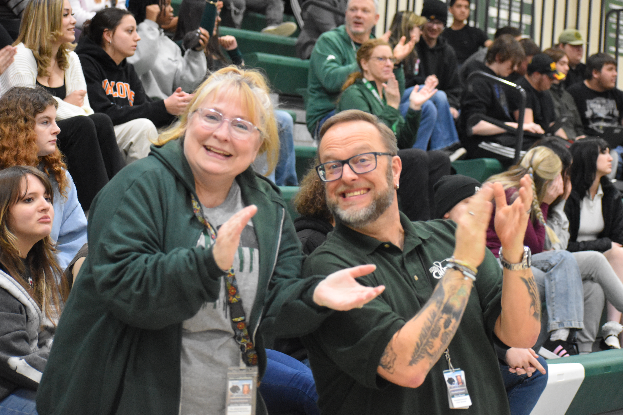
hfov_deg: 19.5
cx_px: 312
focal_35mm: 105
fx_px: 1817
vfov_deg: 13.0
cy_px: 208
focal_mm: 70
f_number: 4.5
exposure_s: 1/125
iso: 3200
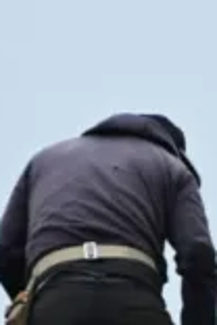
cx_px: 403
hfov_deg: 0.4
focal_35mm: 3276
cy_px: 468
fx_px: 29618
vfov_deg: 0.6
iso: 800
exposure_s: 1/1250
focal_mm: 500
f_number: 7.1
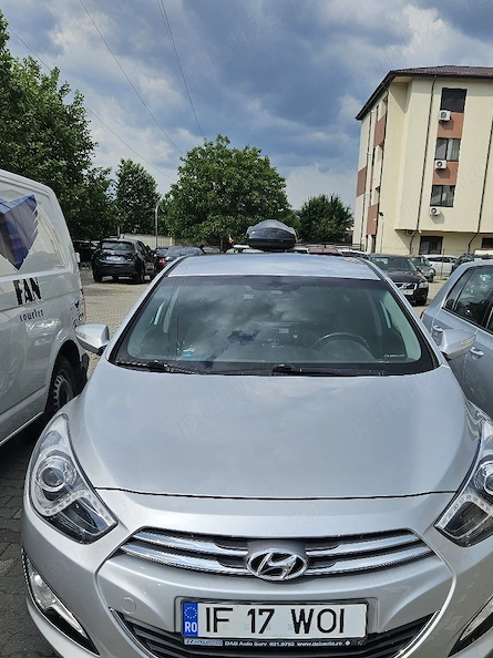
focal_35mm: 31
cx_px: 292
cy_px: 409
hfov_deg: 45.2
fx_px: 589
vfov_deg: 57.7
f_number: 1.8
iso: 25
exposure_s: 1/2500
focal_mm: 5.4
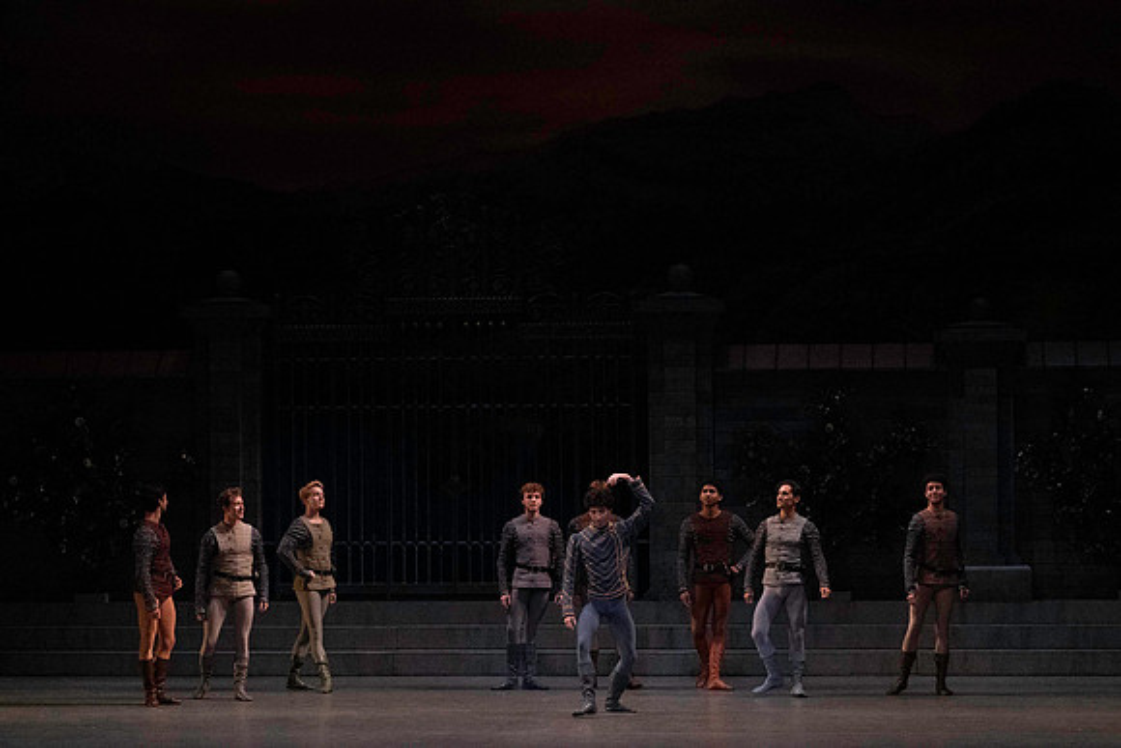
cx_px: 560
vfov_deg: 13.4
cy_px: 374
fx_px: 3177
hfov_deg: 20.0
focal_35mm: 102
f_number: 14
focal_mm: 102
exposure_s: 1/400
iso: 20000
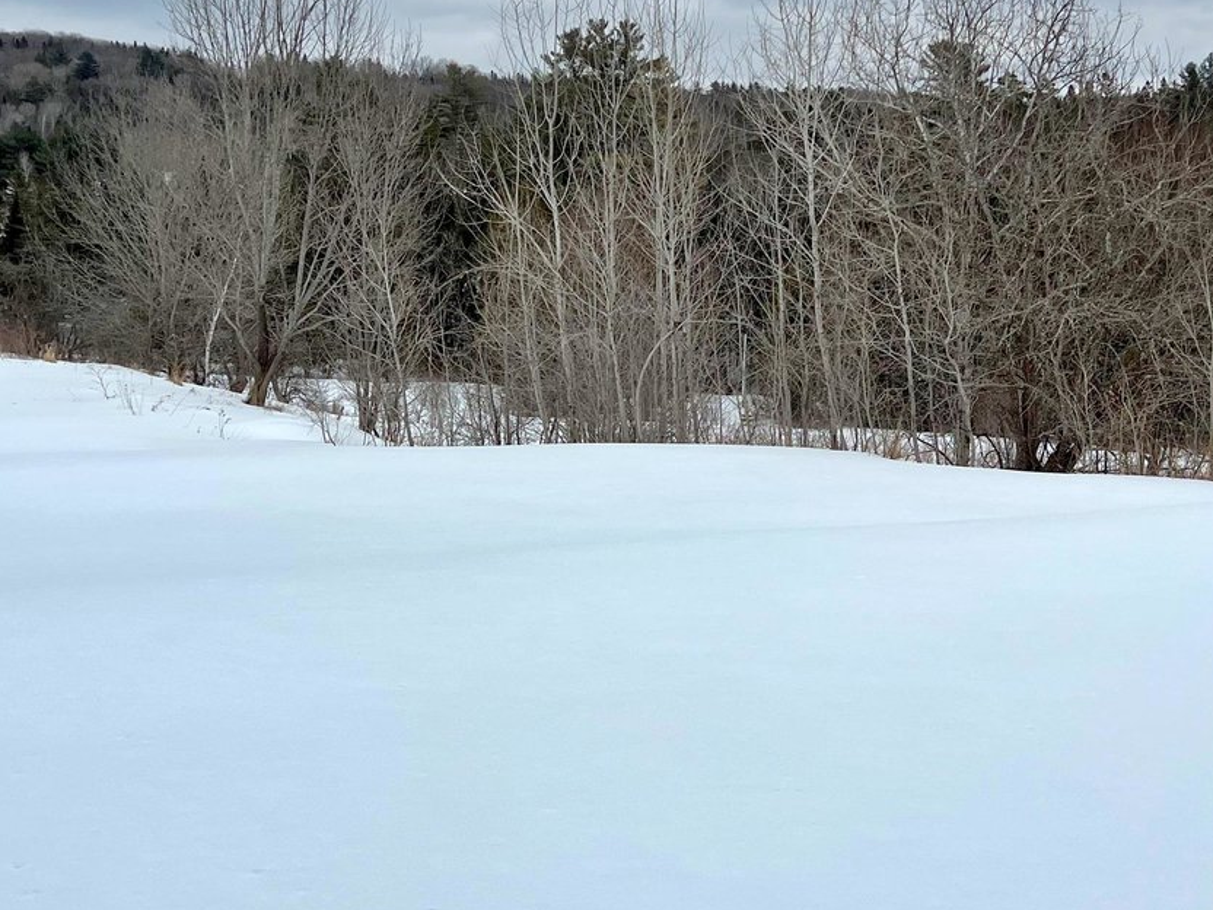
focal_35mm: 50
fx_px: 1752
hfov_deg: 38.1
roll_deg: -0.1
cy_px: 321
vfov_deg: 29.0
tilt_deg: -4.0
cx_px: 722
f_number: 1.5
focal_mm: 5.7
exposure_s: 1/4831
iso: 50
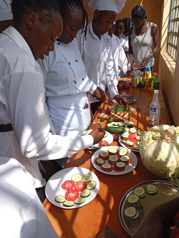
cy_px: 119
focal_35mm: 27
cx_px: 90
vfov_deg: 65.2
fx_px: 186
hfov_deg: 51.5
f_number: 1.8
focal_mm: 3.98
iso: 51
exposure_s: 1/405
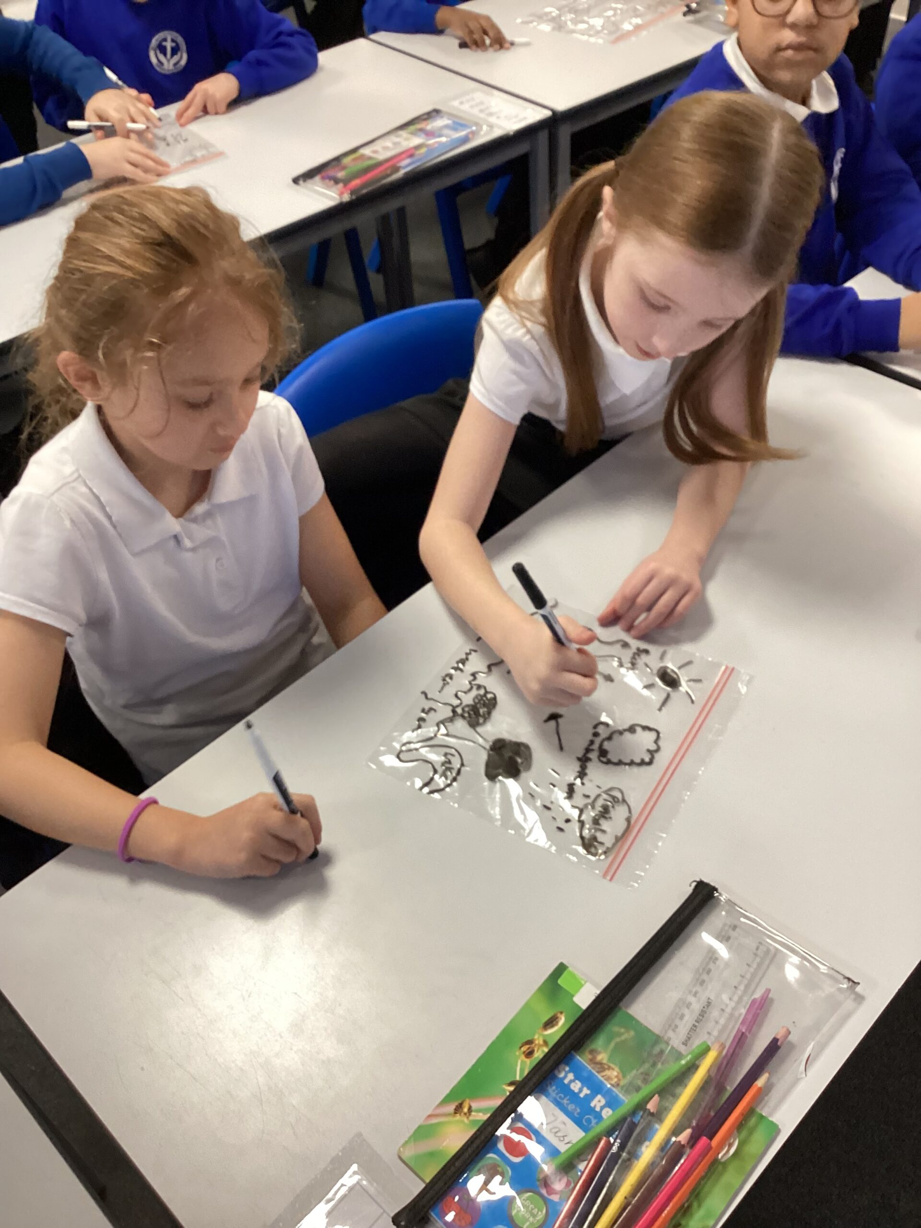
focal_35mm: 31
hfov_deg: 45.4
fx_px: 1100
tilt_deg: -46.4
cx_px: 460
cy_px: 614
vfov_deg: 58.4
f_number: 2.4
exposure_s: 1/60
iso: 200
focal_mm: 3.3
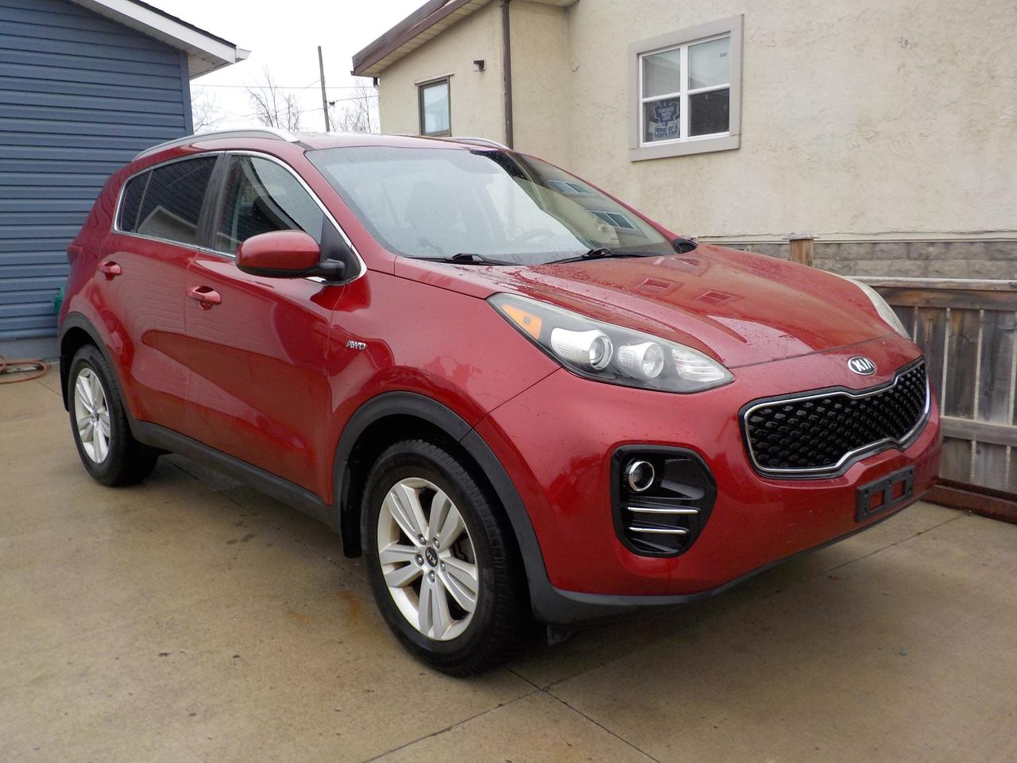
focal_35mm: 30
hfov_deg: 60.0
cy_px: 382
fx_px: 881
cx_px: 508
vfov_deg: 46.8
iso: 125
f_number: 3.3
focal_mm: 4.1
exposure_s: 1/125
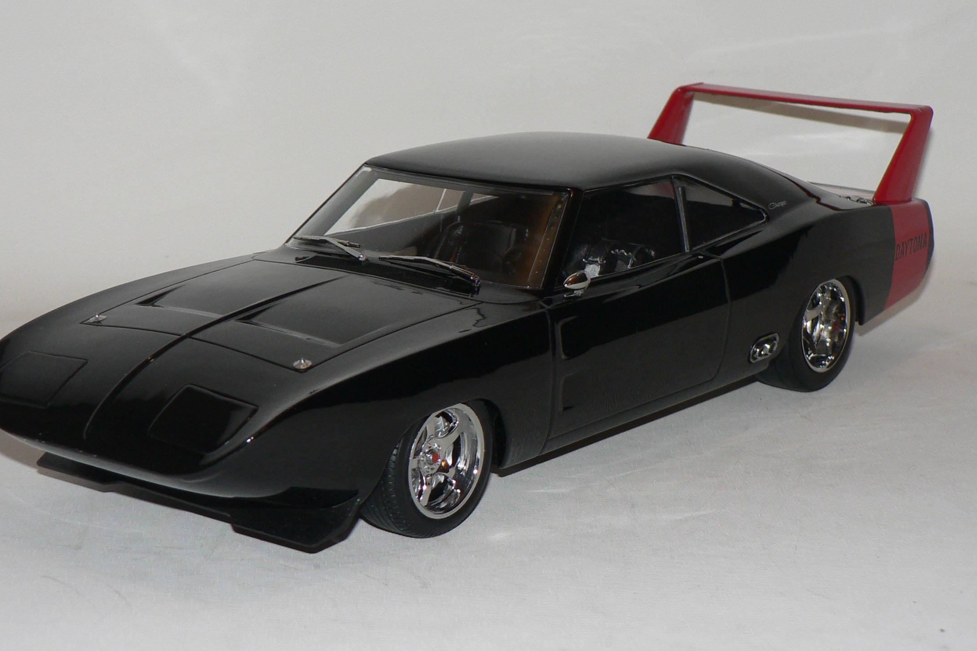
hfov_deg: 25.4
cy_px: 243
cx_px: 490
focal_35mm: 80
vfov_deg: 17.0
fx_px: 2171
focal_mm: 10.9
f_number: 3.2
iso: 100
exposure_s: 1/60
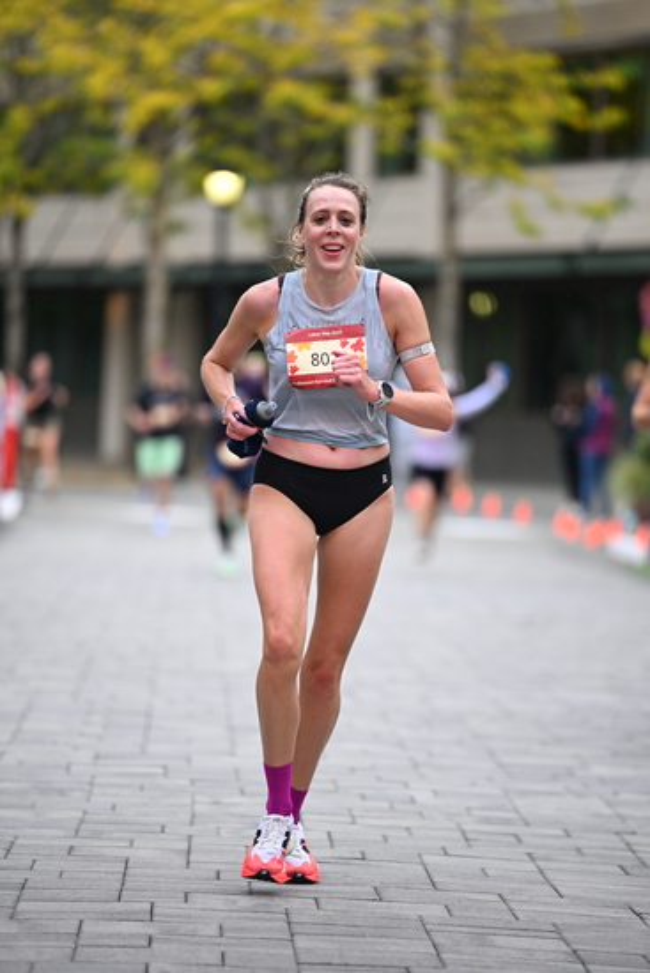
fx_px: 5413
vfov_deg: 10.3
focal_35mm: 200
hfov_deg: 6.9
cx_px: 325
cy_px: 486
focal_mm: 200
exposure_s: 1/1600
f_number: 2.8
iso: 1000
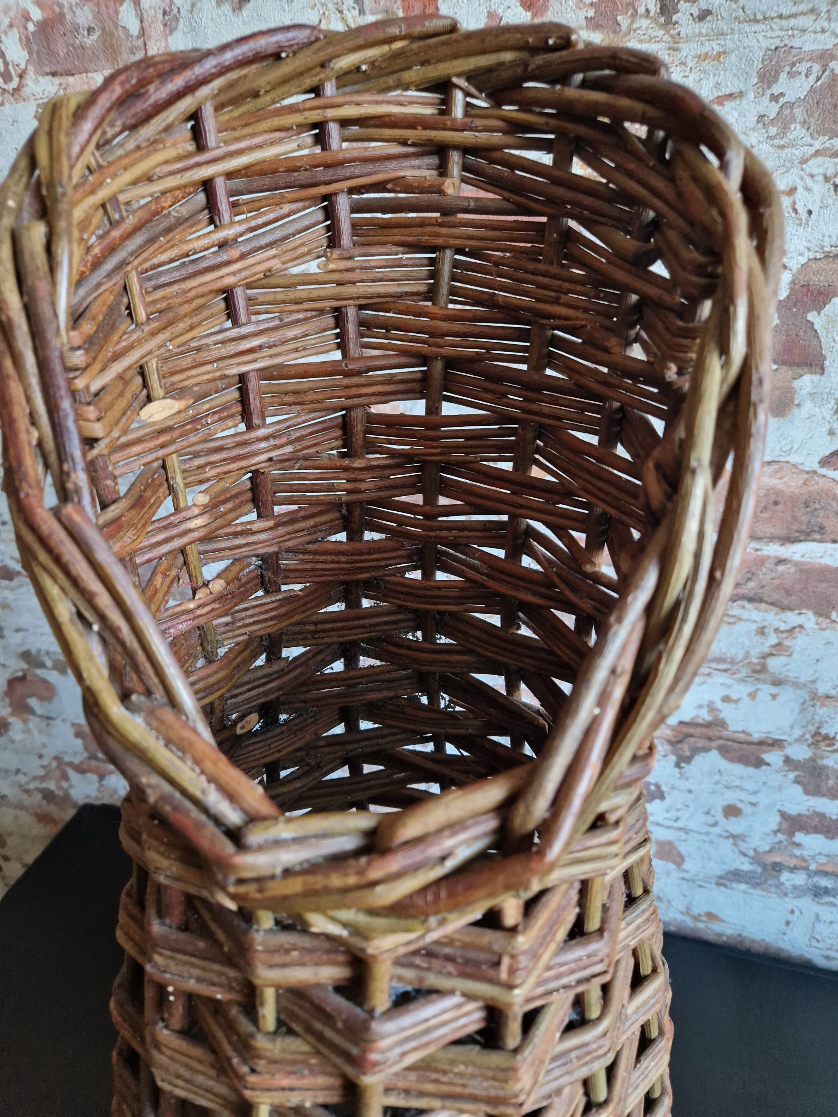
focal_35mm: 23
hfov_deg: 58.9
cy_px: 558
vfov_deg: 73.9
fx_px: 742
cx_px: 419
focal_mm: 5.4
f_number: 1.8
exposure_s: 1/33
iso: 640
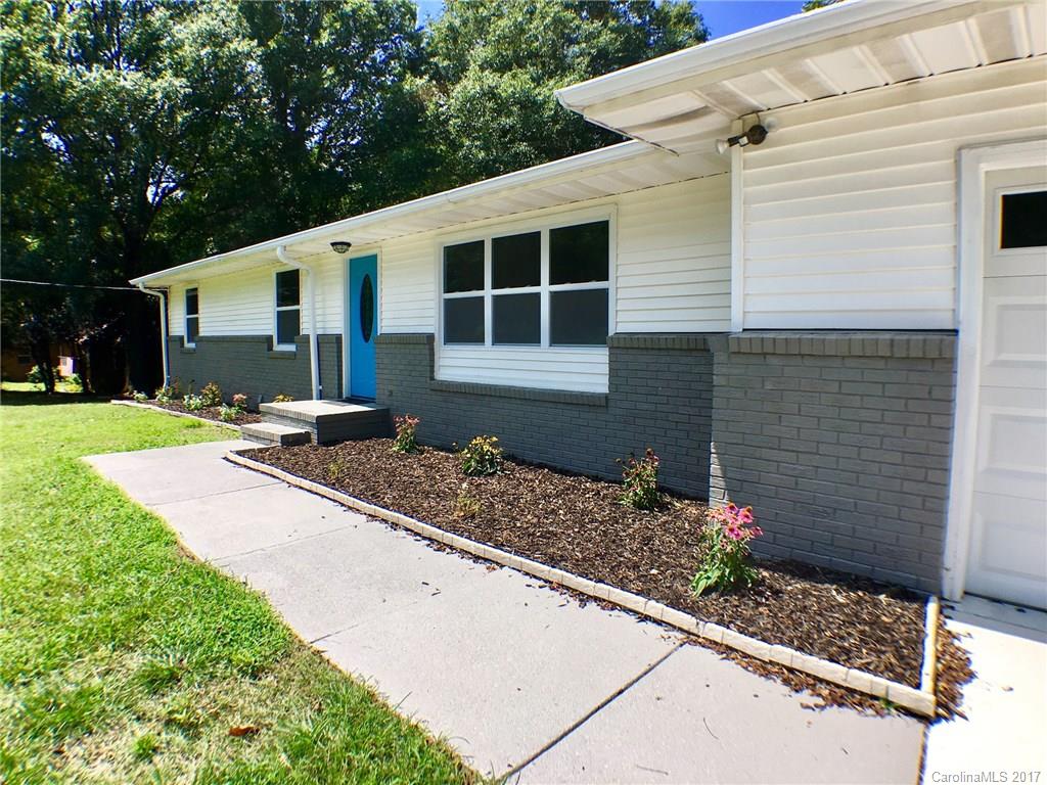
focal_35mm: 29
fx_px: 877
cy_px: 392
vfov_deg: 48.2
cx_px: 524
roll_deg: +0.1
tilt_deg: -3.6
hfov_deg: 61.7
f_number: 2.2
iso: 25
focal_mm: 4.15
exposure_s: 1/1083
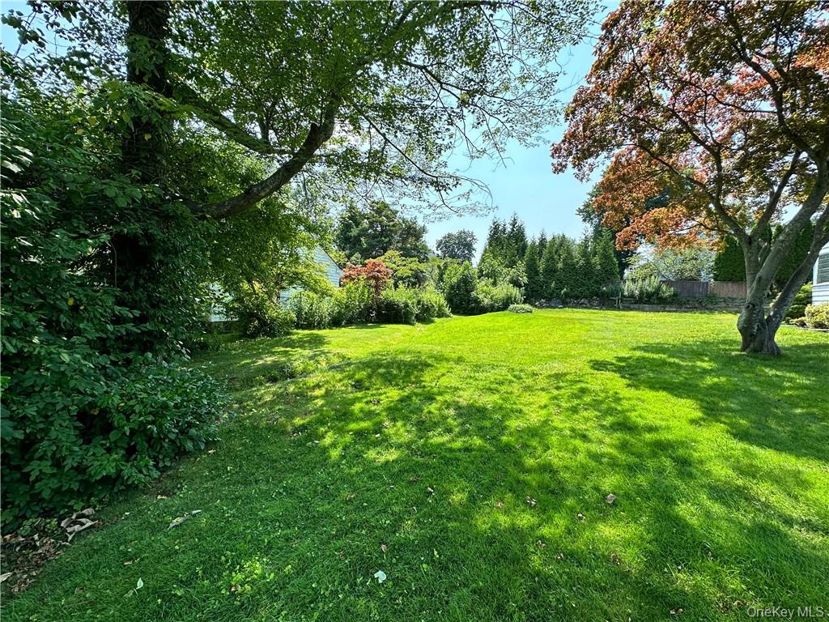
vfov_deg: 85.7
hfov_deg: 102.1
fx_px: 335
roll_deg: -3.0
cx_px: 414
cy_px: 311
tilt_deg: -2.2
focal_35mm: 14
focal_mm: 2.22
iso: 40
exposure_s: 1/888
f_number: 2.2
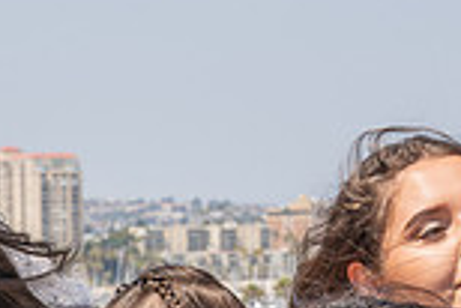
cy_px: 534
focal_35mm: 264
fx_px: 3384
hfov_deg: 7.7
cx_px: -96
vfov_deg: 5.2
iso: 200
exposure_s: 1/200
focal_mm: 70
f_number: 11
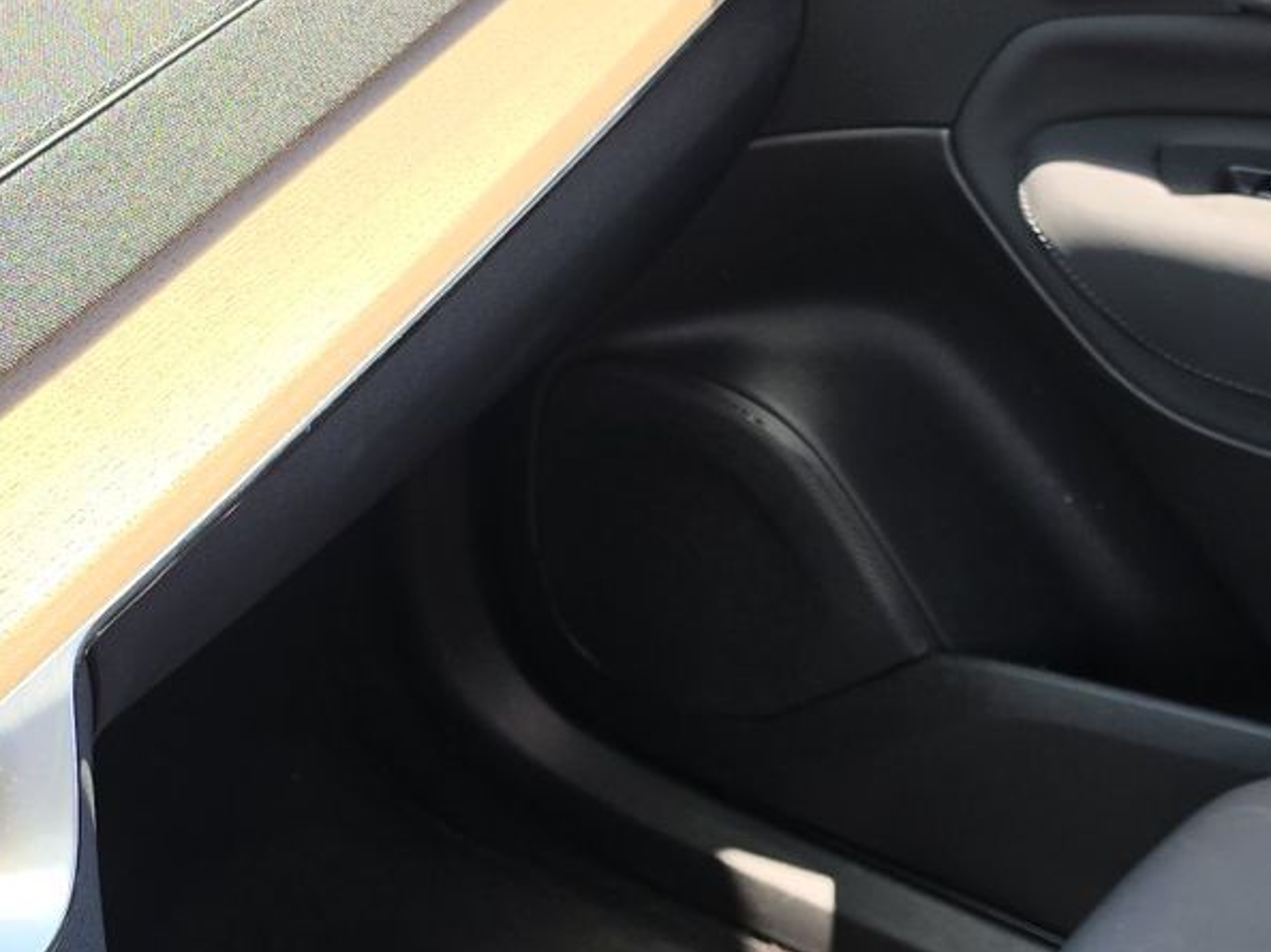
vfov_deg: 23.3
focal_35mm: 62
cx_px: 428
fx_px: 2276
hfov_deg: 31.0
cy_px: 766
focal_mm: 6.5
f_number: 1.4
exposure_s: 1/191
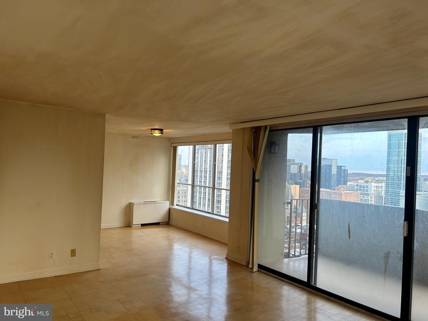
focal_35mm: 26
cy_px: 160
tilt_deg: -0.3
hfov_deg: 67.3
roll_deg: -2.1
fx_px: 321
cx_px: 214
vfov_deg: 53.1
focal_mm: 5.7
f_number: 1.5
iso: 40
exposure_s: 1/131
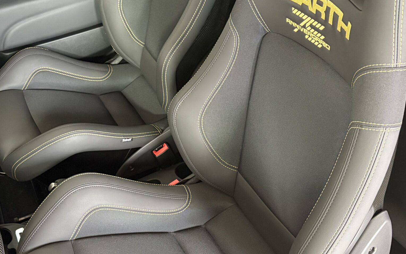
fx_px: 509
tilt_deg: -39.5
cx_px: 161
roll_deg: +7.1
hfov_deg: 43.3
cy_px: 135
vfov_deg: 28.0
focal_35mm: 46
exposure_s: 1/60
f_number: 1.6
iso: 500
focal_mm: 5.96
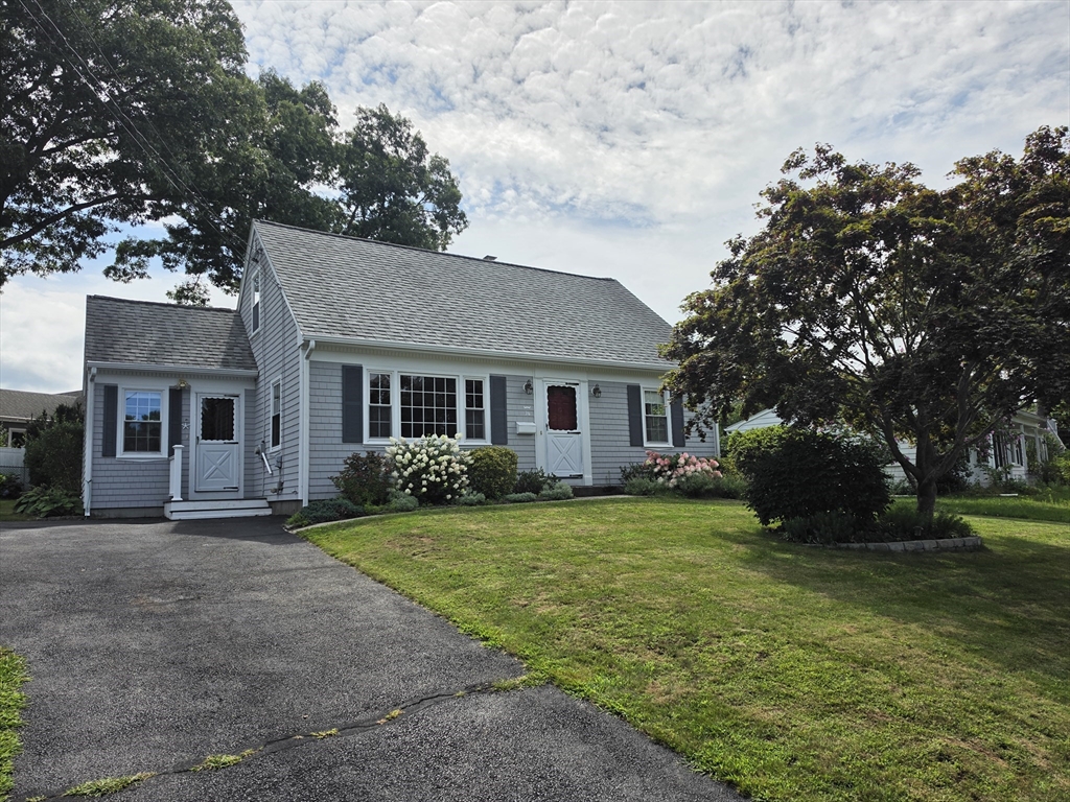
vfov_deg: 58.9
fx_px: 711
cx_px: 535
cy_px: 401
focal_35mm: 23
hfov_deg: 73.9
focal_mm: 6.5
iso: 25
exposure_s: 1/7939
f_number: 1.4
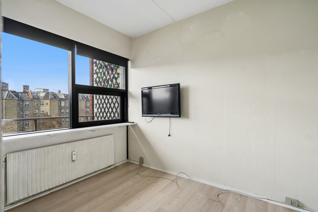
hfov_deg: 96.7
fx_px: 141
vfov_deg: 73.7
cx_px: 159
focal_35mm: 16
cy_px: 106
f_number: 5.6
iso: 200
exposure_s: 1/100
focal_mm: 16
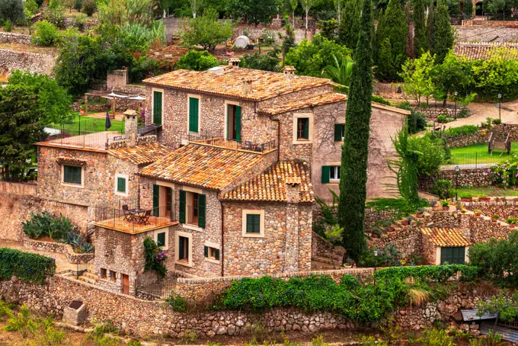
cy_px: 34
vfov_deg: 18.4
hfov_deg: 27.5
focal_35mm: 73
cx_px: 156
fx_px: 1051
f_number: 6.3
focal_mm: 40
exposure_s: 1/100
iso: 100
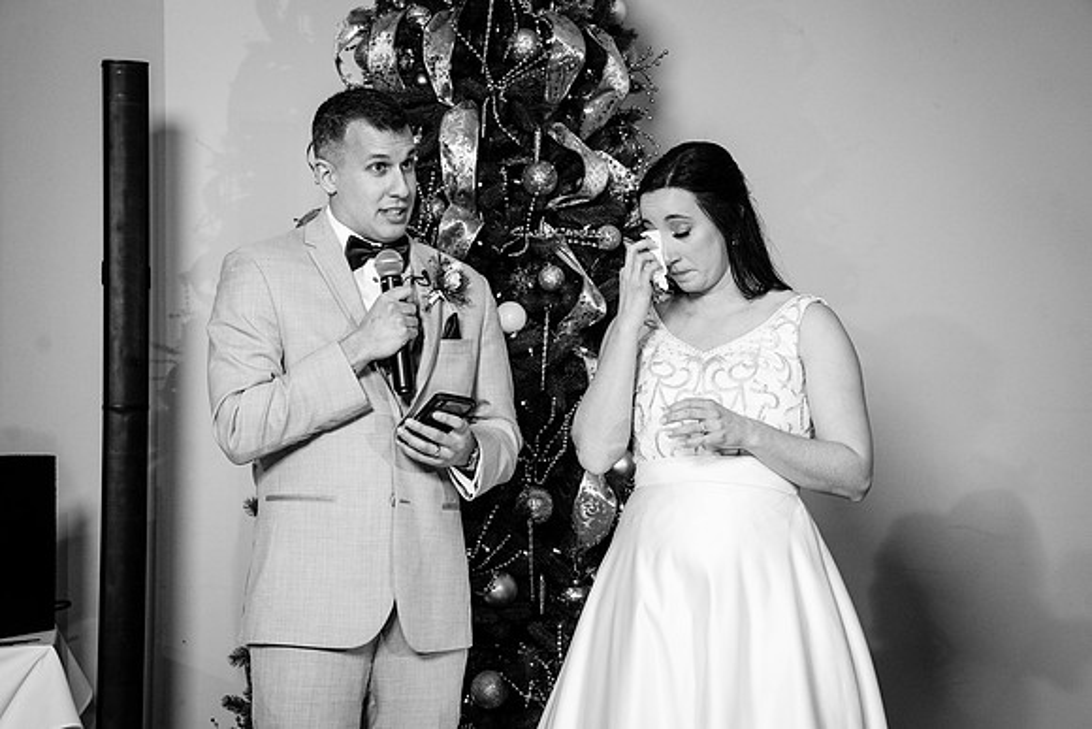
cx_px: 531
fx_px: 2223
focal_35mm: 73
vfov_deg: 18.6
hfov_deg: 27.6
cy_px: 374
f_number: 5.6
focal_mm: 70
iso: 2000
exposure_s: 1/200
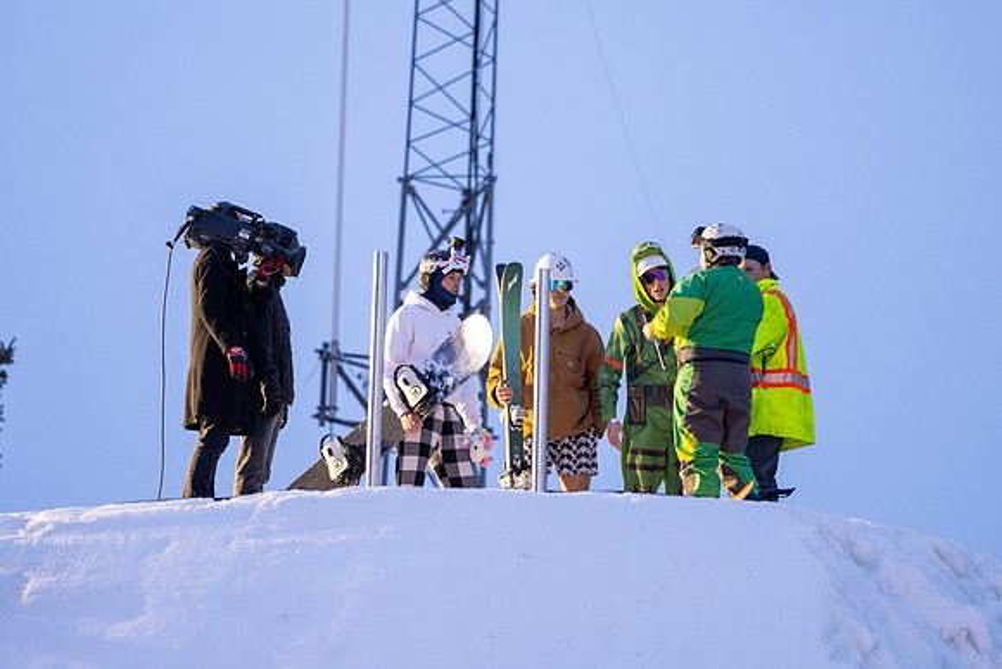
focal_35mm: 266
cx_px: 509
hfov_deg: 7.7
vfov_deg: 5.2
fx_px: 7401
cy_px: 331
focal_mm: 180
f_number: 2.8
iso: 640
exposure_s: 1/100
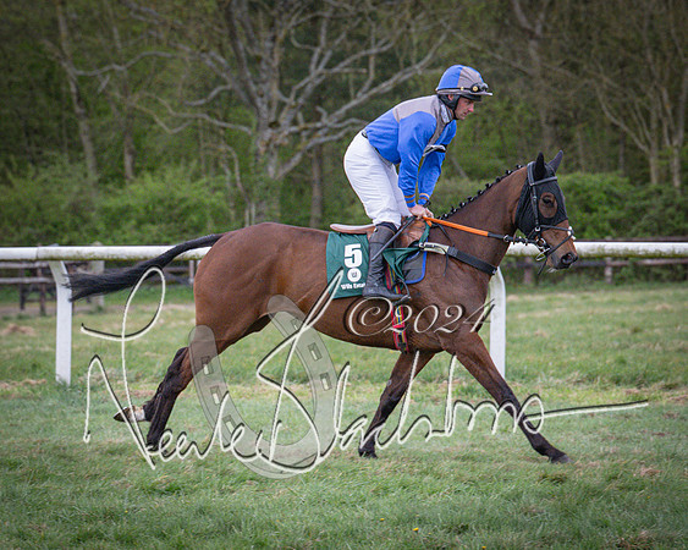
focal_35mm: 234
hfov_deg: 8.3
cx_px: 233
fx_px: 4758
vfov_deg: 6.6
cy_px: 322
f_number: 4
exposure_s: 1/1000
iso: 1600
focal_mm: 102
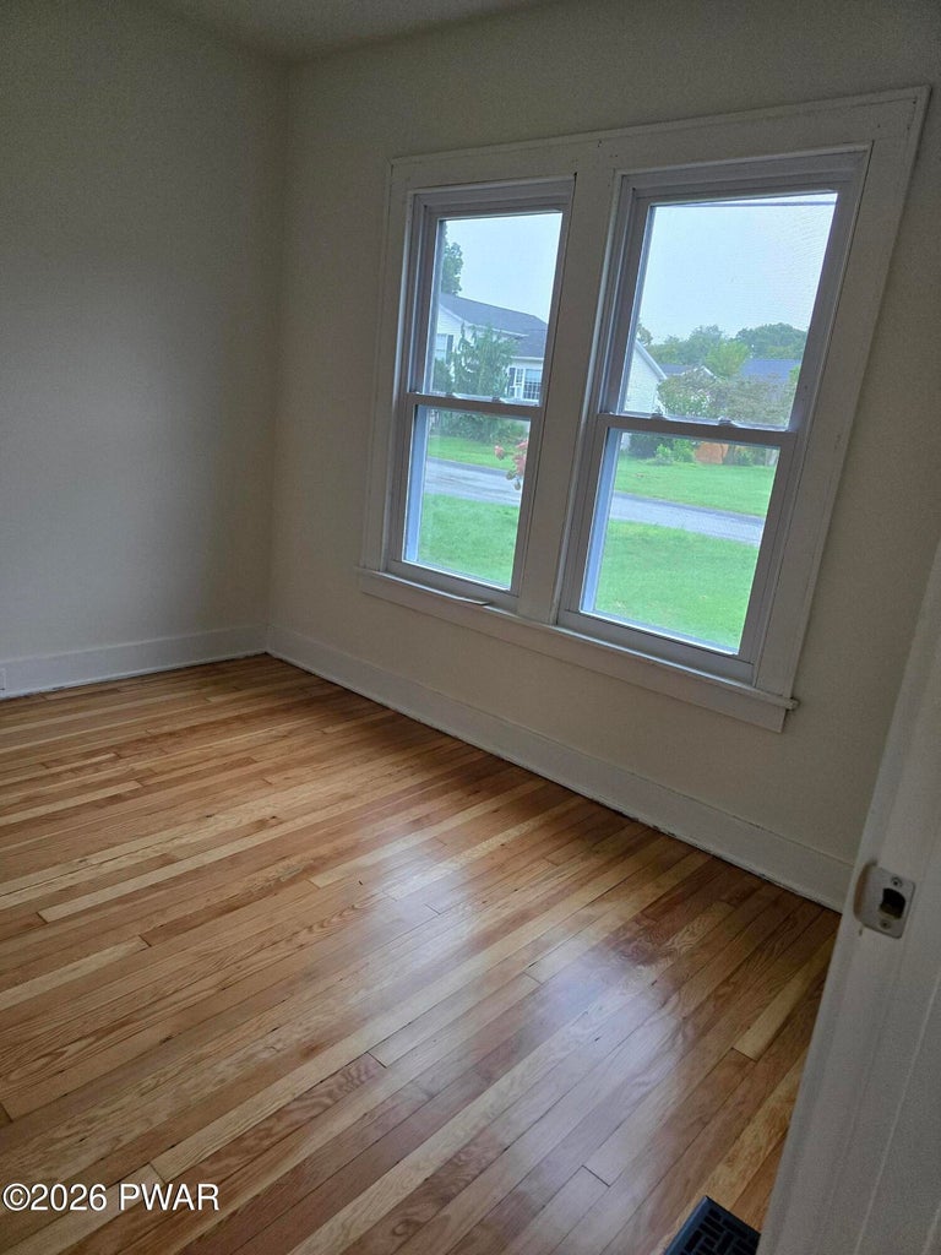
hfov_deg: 58.9
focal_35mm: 23
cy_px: 628
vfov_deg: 73.9
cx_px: 470
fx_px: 834
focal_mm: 6.3
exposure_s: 1/180
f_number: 1.7
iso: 160
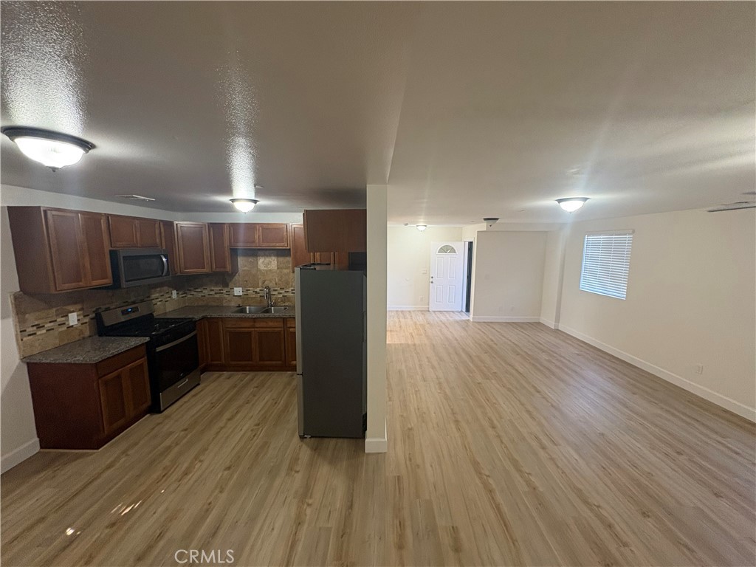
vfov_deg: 85.7
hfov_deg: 102.1
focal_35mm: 14
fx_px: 306
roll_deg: -0.5
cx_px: 378
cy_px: 284
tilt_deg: -8.4
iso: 200
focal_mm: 2.22
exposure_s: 1/60
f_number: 2.2
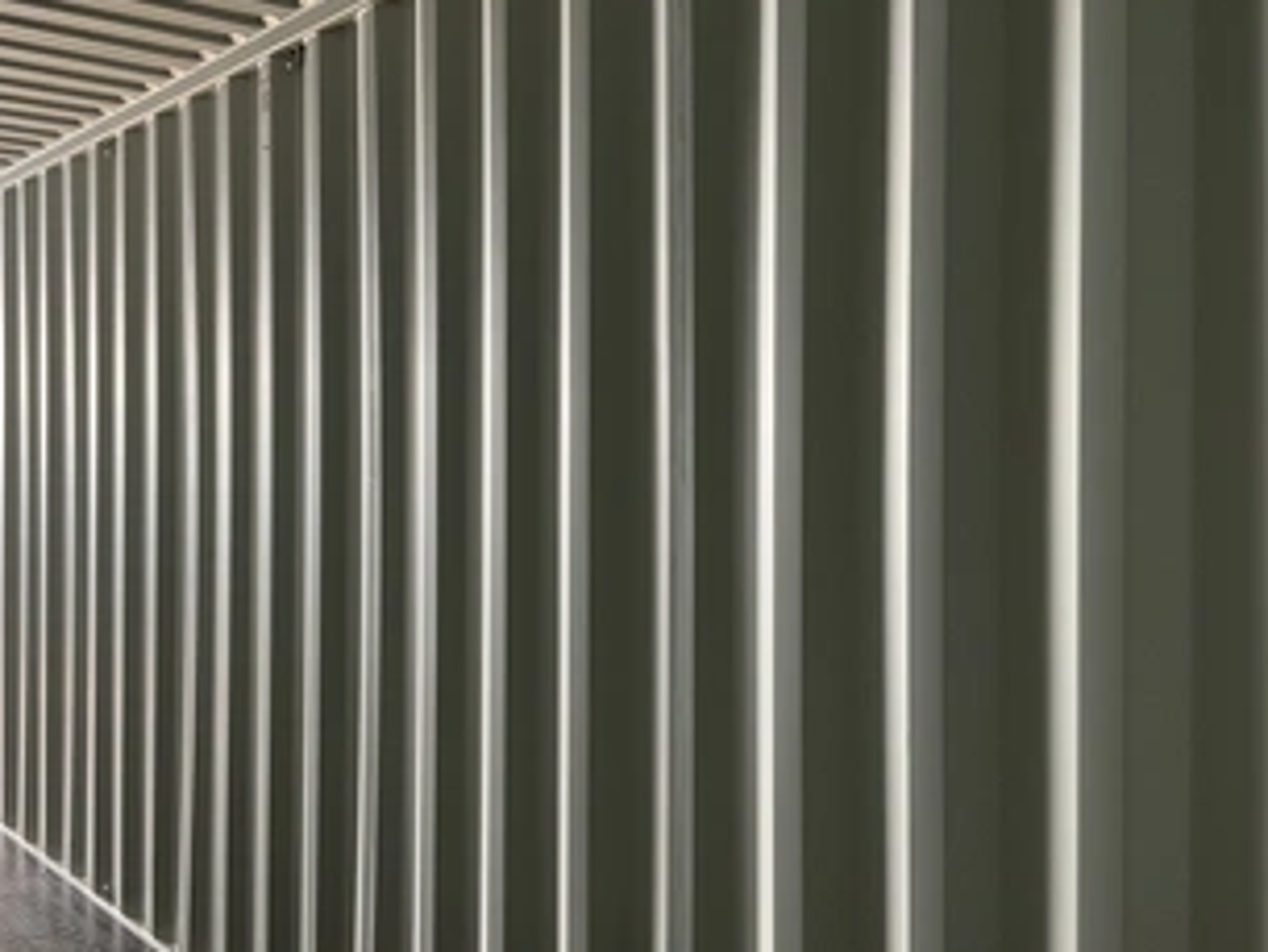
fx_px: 1393
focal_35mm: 38
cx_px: 578
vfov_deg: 37.7
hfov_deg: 48.9
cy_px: 466
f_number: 1.8
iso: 80
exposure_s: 1/60
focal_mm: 3
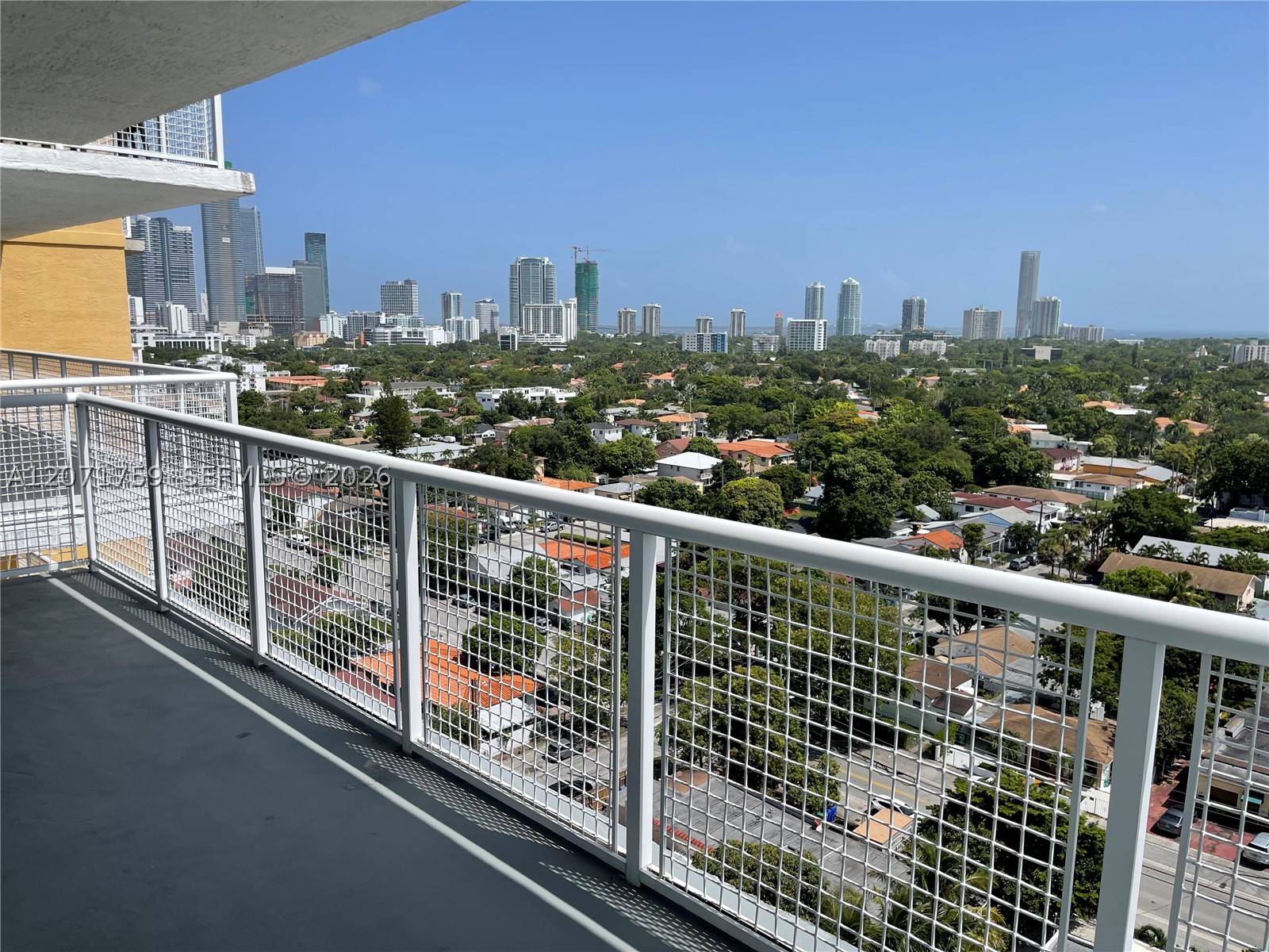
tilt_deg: -9.7
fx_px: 916
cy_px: 476
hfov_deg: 69.4
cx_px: 634
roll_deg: -0.4
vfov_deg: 54.9
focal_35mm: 25
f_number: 1.6
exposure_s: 1/5128
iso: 32
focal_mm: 5.1
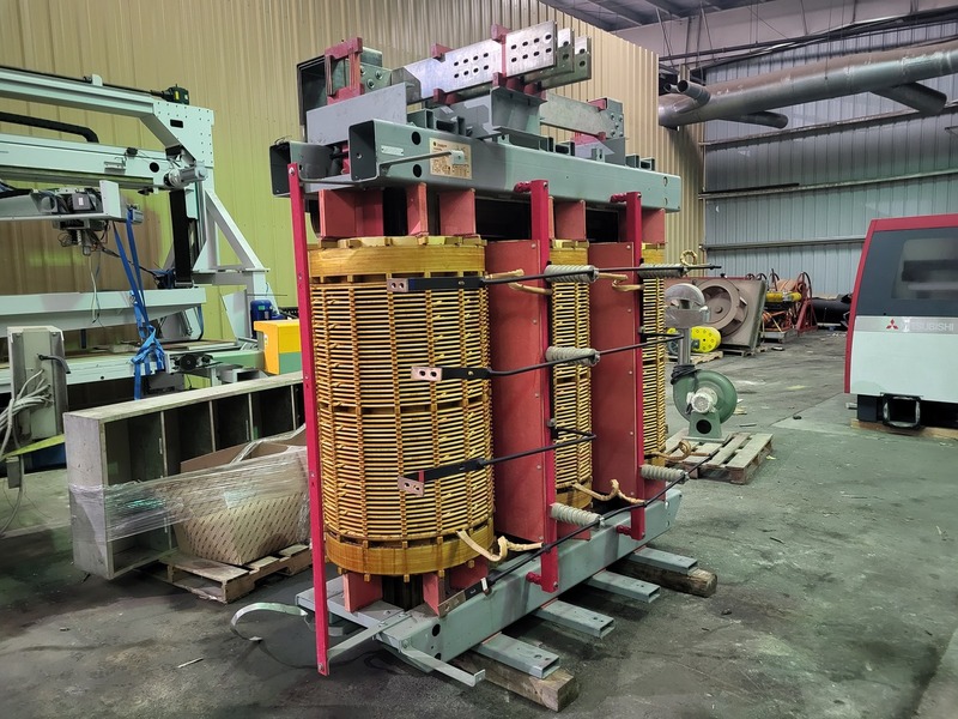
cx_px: 479
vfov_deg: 53.1
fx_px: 720
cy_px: 360
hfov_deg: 67.3
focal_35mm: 26
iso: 640
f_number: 1.8
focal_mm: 5.4
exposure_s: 1/24
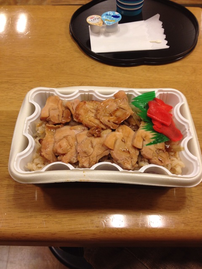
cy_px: 134
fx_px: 272
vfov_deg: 52.6
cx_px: 101
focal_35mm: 35
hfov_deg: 40.7
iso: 64
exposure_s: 1/40
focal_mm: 4.28
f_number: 2.4
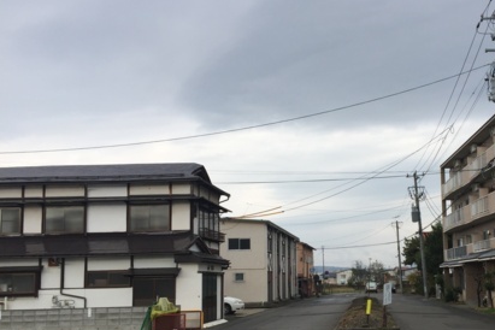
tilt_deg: +4.6
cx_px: 360
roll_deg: +1.8
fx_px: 605
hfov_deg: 43.3
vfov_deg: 30.4
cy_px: 211
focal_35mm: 44
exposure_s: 1/557
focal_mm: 4.15
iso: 32
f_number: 2.2
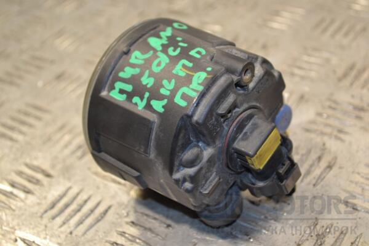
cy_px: 123
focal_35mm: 68
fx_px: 692
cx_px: 184
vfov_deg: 20.2
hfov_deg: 29.9
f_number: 5.3
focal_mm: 45
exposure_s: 1/60
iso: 450
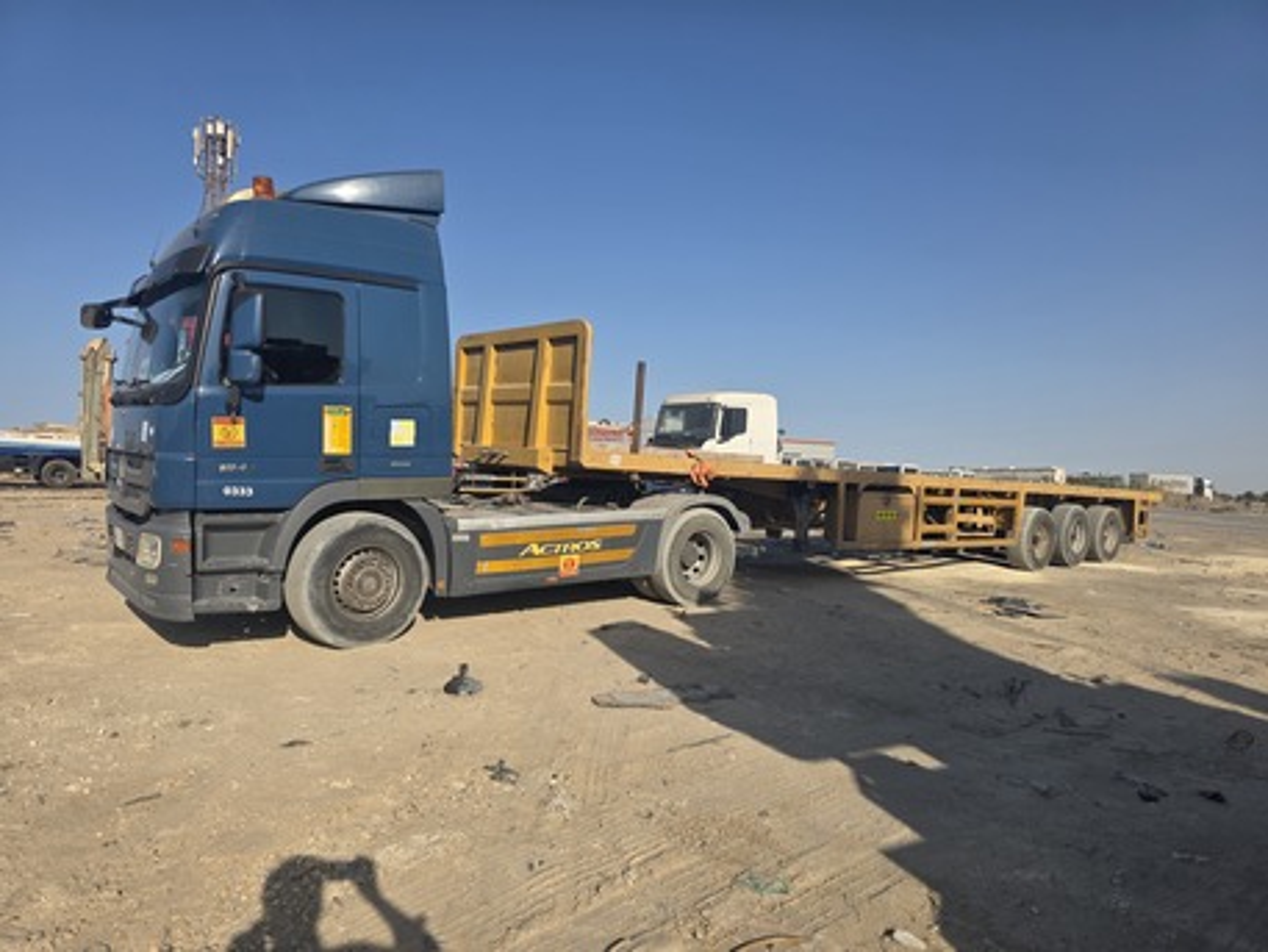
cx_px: 634
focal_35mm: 23
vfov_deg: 58.9
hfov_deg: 73.9
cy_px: 476
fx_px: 843
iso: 80
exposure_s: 1/7061
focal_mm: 6.3
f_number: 1.7
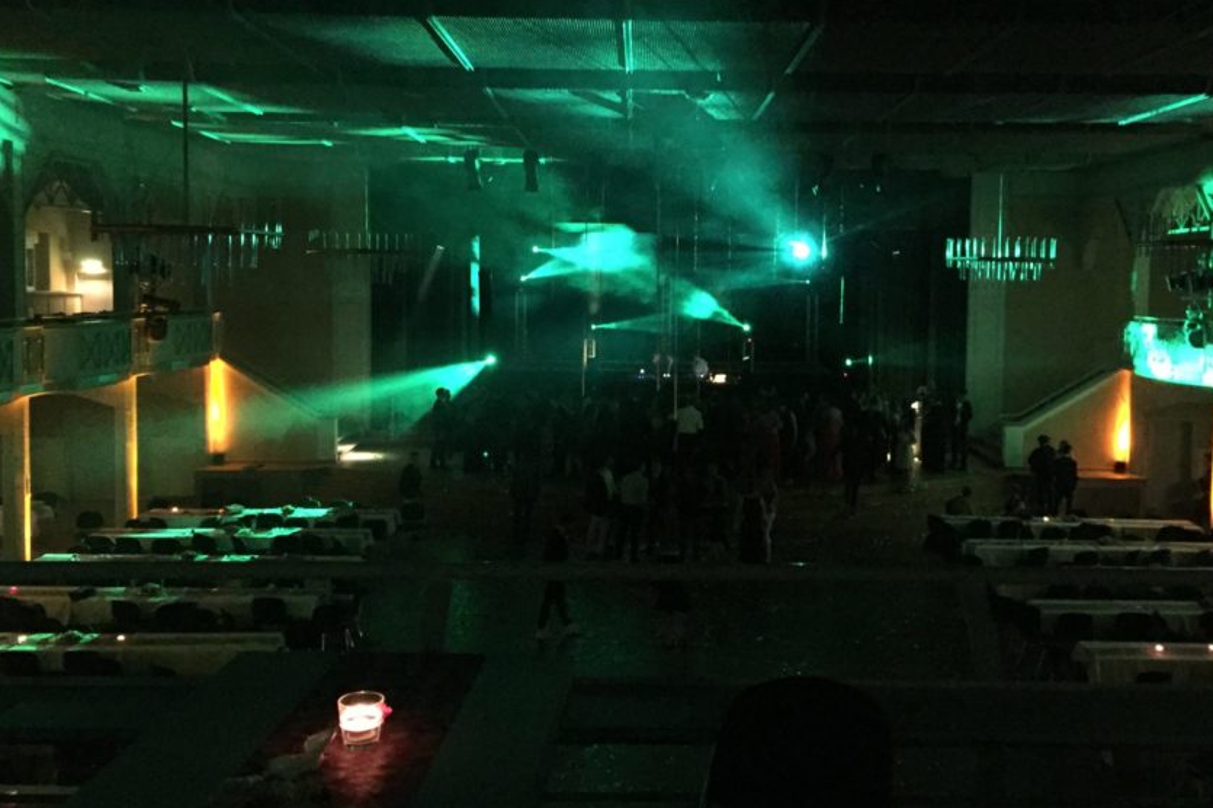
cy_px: 350
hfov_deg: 51.9
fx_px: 1246
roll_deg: -0.7
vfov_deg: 35.9
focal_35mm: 37
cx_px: 649
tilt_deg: -2.8
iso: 1250
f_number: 2.2
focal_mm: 4.15
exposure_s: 1/17
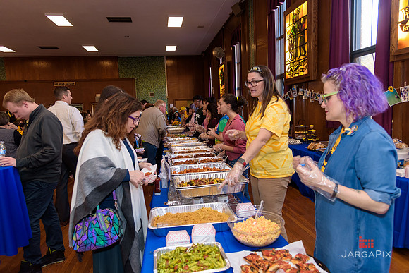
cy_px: 136
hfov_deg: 73.7
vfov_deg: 53.2
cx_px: 204
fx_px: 273
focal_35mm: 24
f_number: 4
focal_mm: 24
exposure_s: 1/160
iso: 800
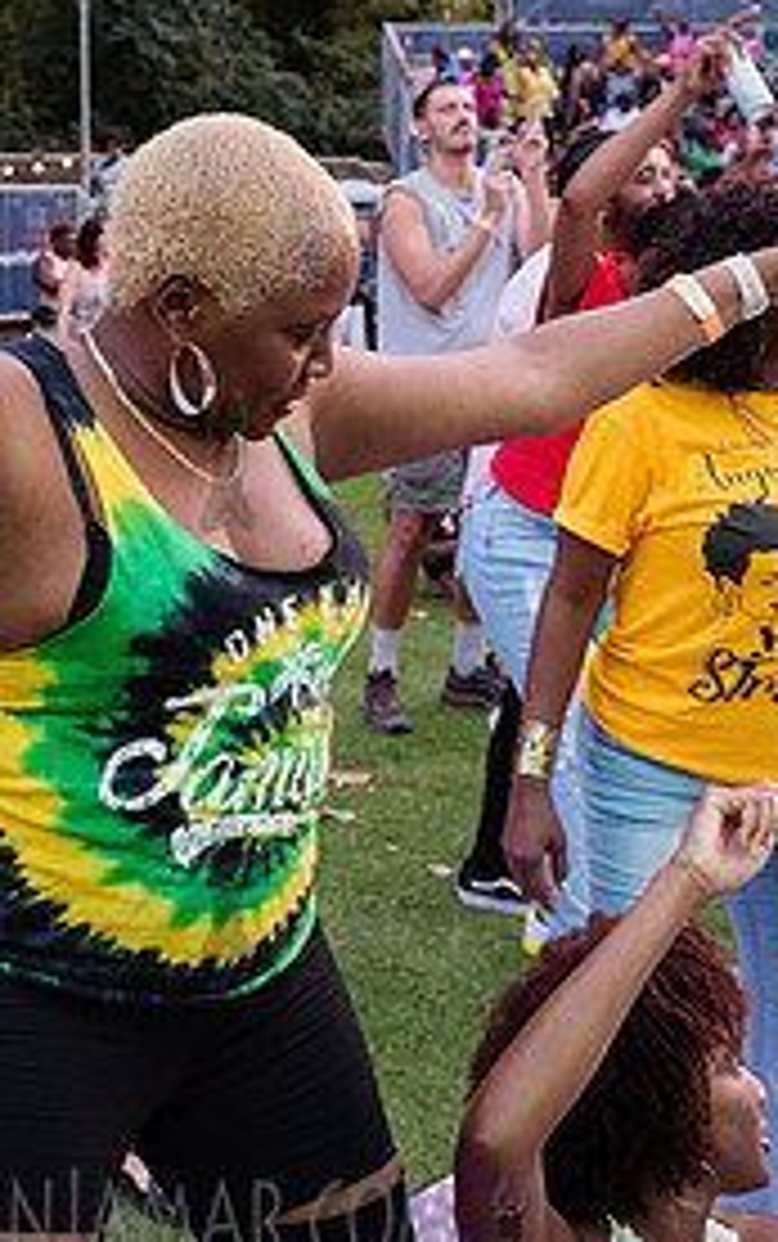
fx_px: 1896
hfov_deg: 23.0
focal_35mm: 56
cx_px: 225
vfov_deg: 36.0
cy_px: 452
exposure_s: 1/125
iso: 2000
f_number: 3.5
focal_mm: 24
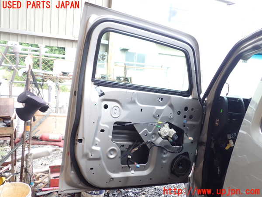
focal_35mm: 30
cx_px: 131
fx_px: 227
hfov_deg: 60.0
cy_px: 98
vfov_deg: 46.8
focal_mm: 5.4
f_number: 2.3
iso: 200
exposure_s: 1/60
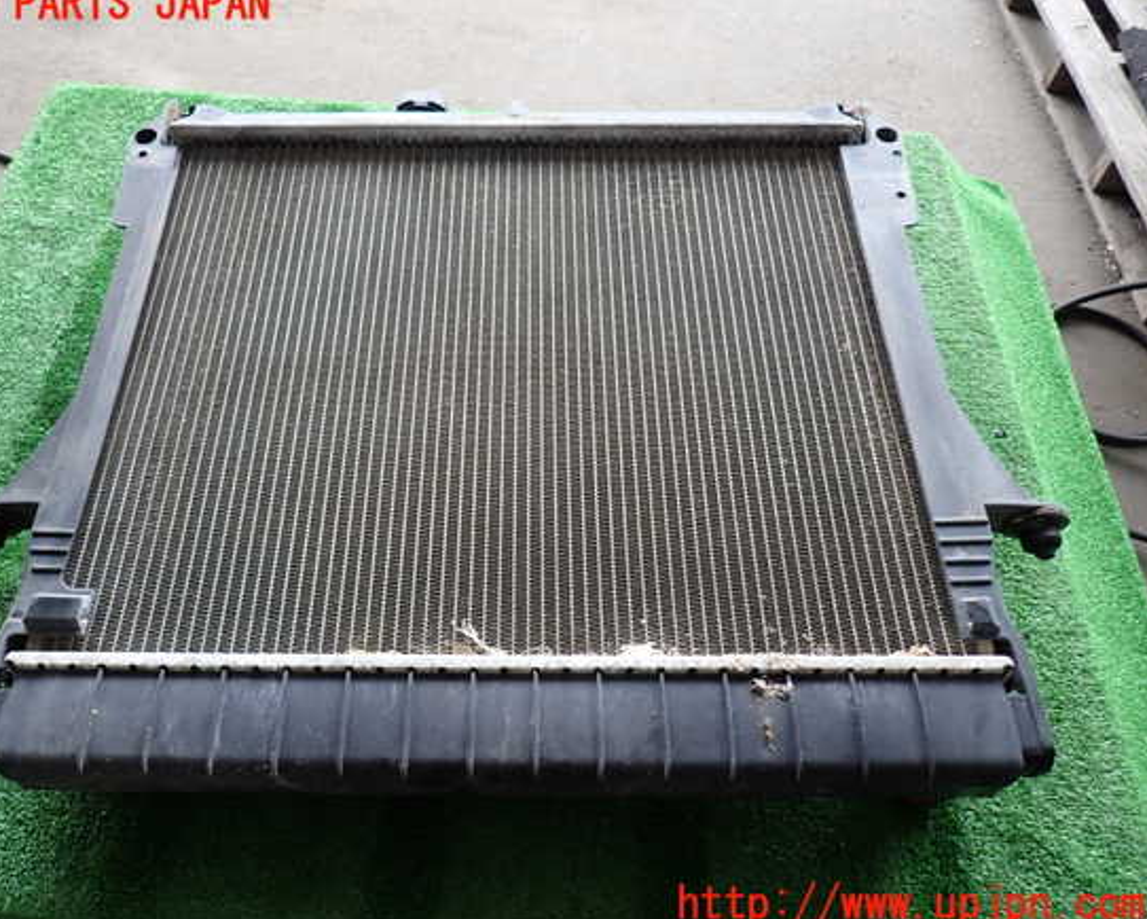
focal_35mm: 27
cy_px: 455
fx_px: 917
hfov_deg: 63.9
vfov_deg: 53.2
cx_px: 521
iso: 100
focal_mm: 4.5
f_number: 2
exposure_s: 1/60
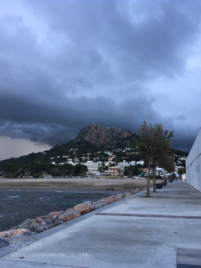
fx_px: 225
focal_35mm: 29
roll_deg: -1.2
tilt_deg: +10.2
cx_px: 100
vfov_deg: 61.7
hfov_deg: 48.2
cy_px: 134
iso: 25
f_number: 2.2
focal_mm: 4.15
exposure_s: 1/107
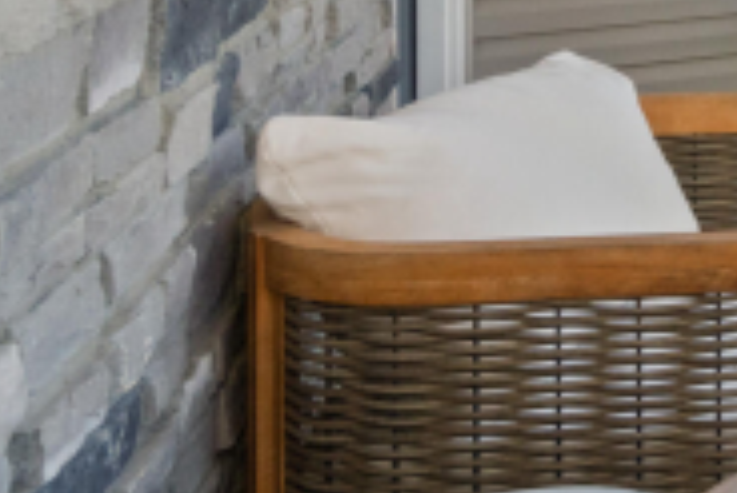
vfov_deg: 19.3
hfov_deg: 20.5
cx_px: 1386
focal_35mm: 61
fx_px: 1250
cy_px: -257
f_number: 10
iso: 400
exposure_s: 1/160
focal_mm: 10
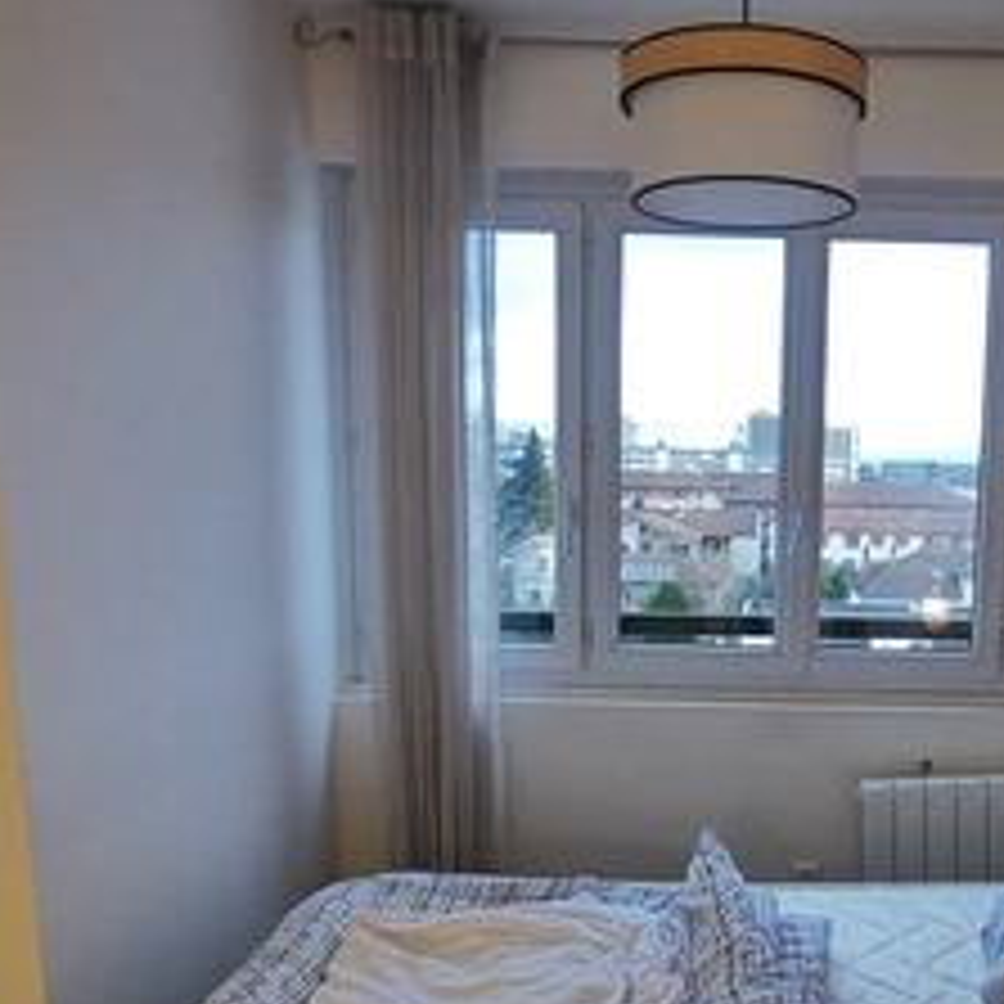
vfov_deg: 45.3
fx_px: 1181
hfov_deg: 44.4
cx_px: 763
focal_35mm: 36
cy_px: 671
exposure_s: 1/33.3
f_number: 2.2
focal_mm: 2.26
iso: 640
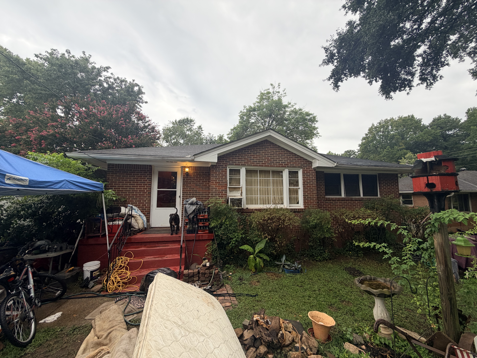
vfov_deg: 85.7
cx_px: 238
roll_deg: +1.0
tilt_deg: +4.1
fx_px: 193
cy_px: 179
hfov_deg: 102.1
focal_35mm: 14
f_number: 2.2
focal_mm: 2.22
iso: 40
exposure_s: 1/149
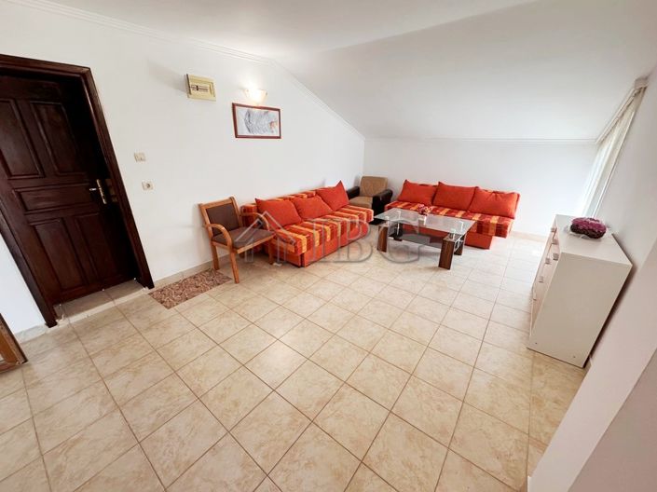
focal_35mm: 14
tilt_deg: -21.9
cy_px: 246
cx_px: 328
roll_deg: +0.4
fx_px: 266
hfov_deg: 102.1
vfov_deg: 85.6
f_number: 2.2
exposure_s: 1/100
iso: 250
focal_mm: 2.22
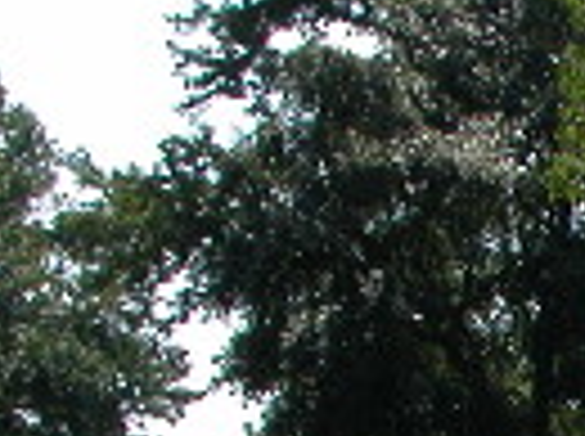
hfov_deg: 8.7
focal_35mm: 216
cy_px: 773
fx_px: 3644
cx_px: 1143
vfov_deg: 6.7
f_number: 6.3
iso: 100
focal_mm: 9
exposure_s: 1/281
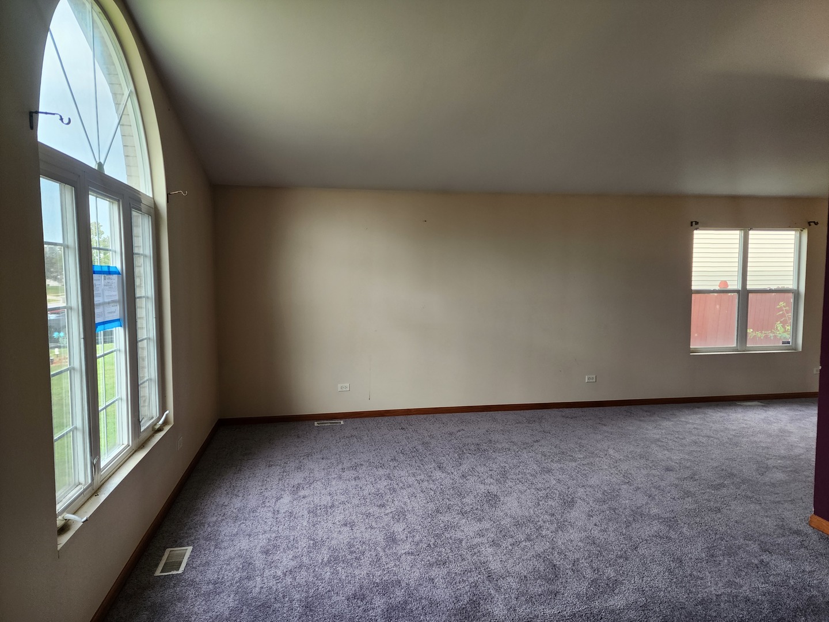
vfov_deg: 58.9
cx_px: 414
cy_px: 311
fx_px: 551
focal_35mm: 23
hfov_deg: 73.9
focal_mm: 6.4
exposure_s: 1/180
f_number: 1.8
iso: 125
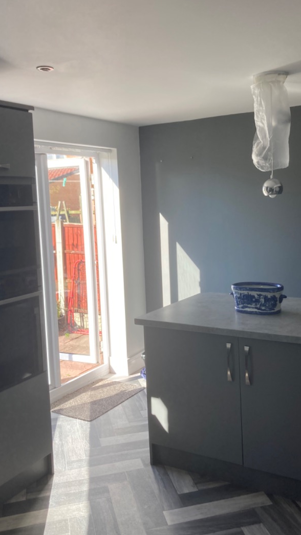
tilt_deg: -3.5
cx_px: 163
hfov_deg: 33.7
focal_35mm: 35
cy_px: 248
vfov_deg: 56.6
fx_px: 497
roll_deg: +1.5
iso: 20
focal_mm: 3.99
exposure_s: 1/265
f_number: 1.8
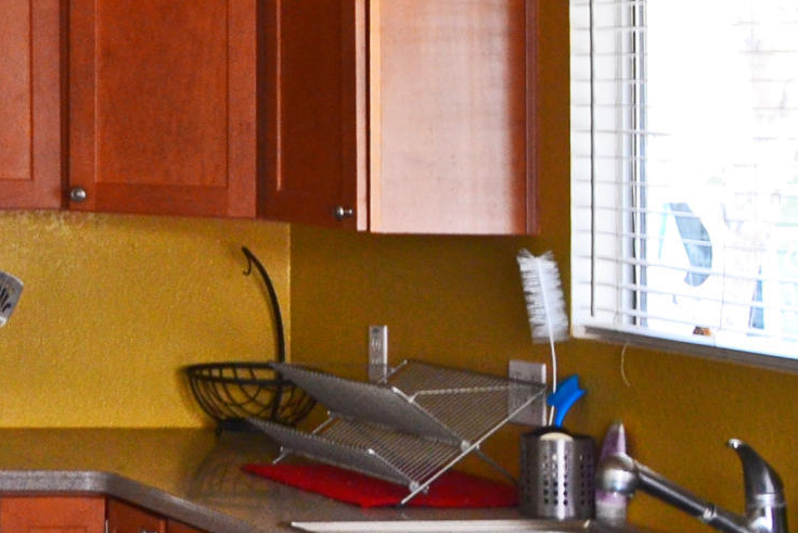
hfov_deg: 16.5
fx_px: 2439
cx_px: -484
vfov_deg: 12.4
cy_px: 405
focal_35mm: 110
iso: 400
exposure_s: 1/25
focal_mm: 18
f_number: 6.3
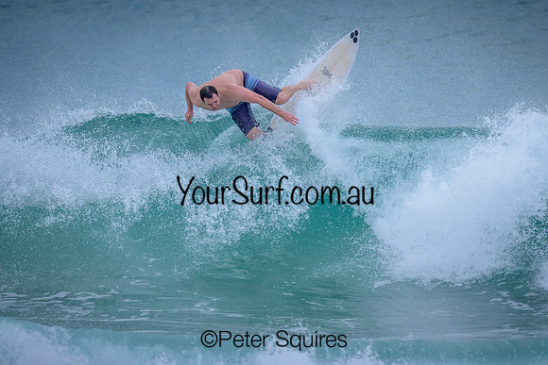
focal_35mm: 957
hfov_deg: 2.2
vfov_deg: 1.4
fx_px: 14573
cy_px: 160
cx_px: 268
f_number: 6.3
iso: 1800
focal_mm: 800
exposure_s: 1/2000
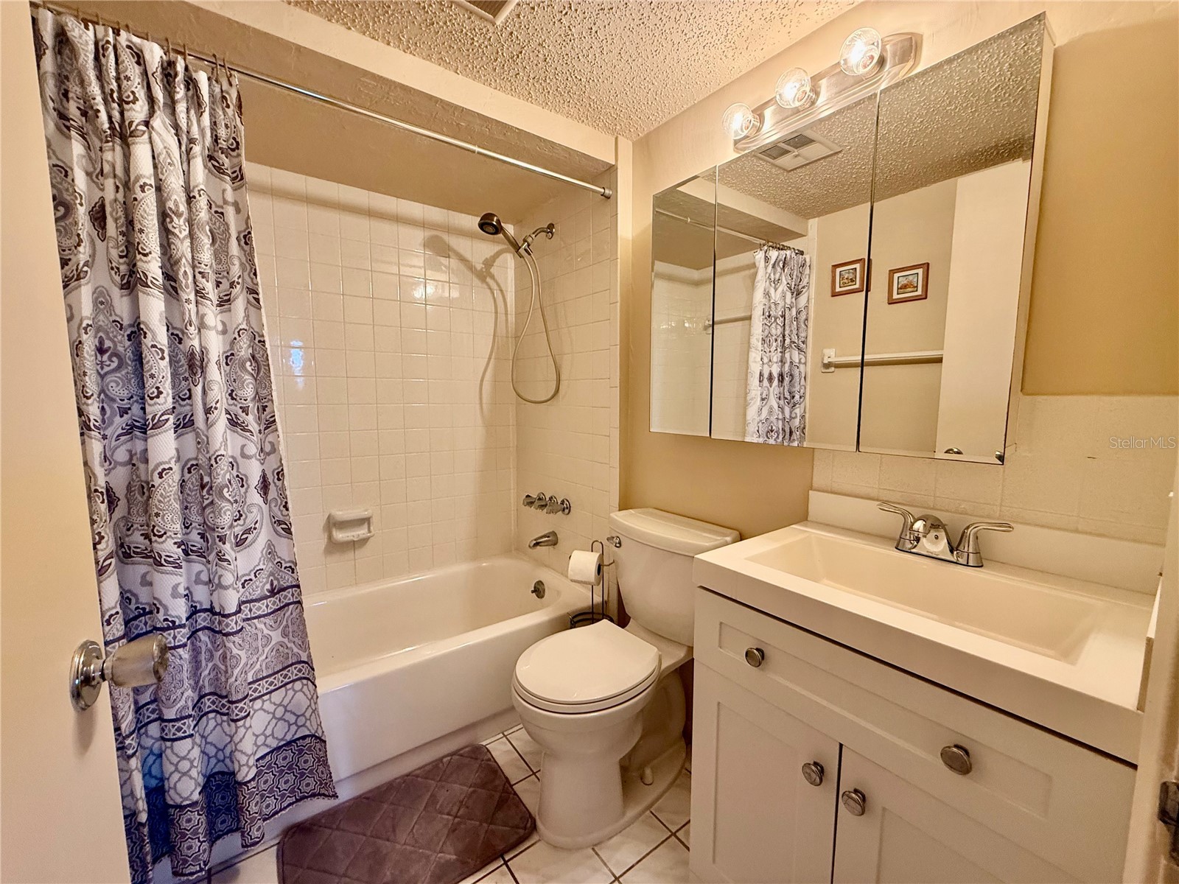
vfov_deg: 85.7
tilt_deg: -5.4
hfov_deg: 102.1
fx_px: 477
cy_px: 442
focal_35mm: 14
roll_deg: +0.2
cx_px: 590
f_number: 2.2
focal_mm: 2.22
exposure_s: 1/60
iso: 200
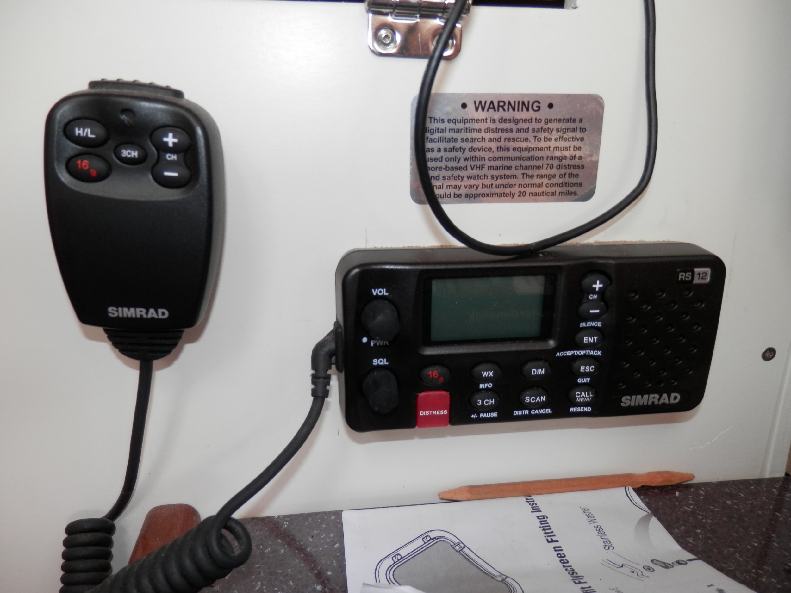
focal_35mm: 25
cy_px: 296
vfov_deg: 54.9
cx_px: 396
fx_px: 571
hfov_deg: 69.4
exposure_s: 1/30
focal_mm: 4.5
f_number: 3
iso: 100
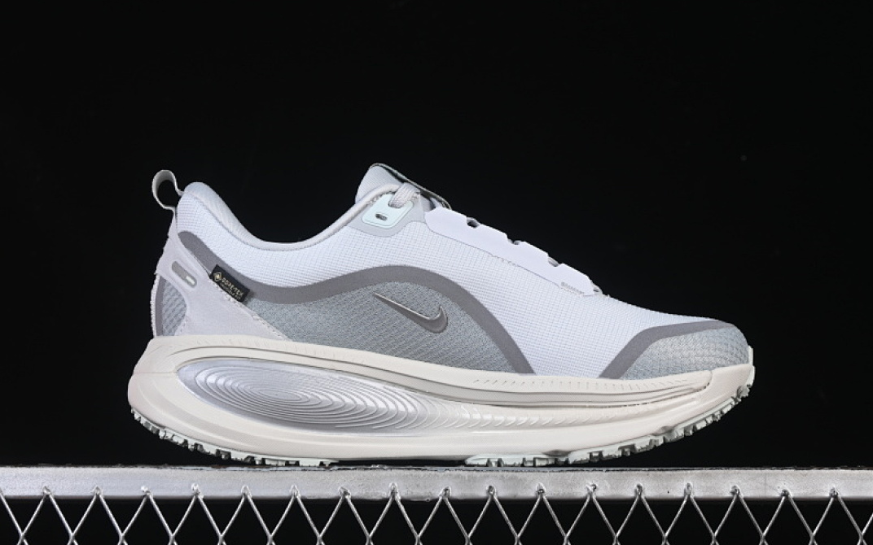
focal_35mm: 77
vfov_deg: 16.9
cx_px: 439
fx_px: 1832
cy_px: 287
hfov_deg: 26.8
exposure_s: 1/80
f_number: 8
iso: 160
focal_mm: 50
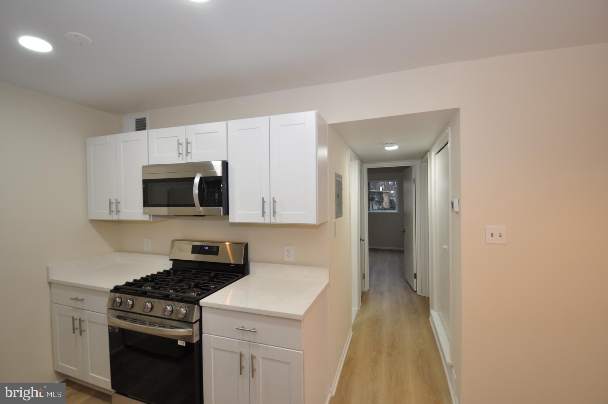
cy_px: 202
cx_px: 304
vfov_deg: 77.2
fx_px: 253
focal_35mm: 15
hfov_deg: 100.5
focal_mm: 10
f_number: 4
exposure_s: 1/60
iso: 450
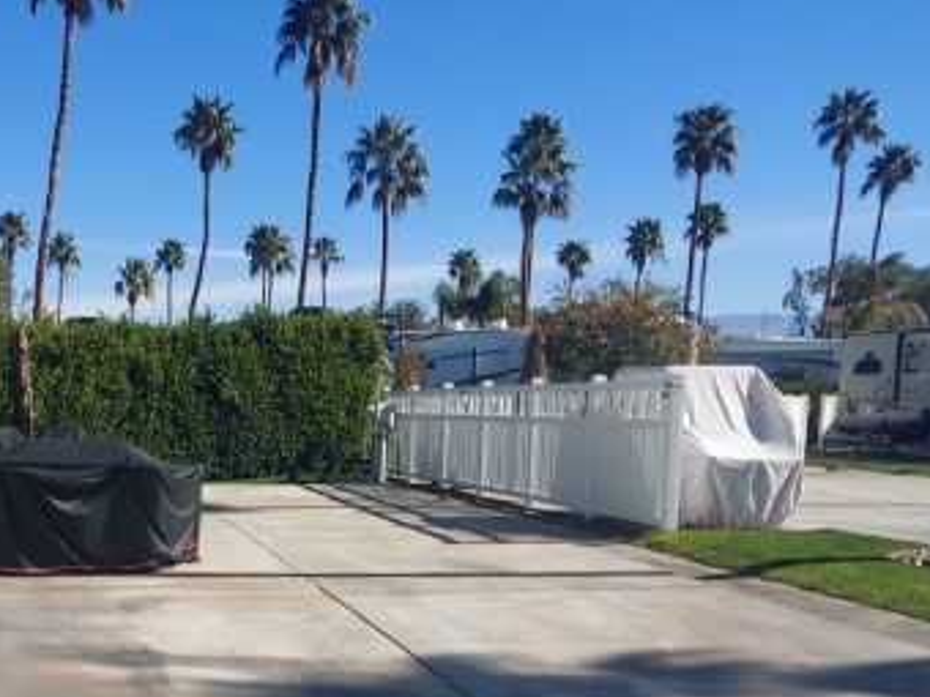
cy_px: 610
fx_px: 1263
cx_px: 170
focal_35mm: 47
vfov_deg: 29.7
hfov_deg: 38.7
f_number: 2
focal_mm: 4.6
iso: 50
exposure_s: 1/1736
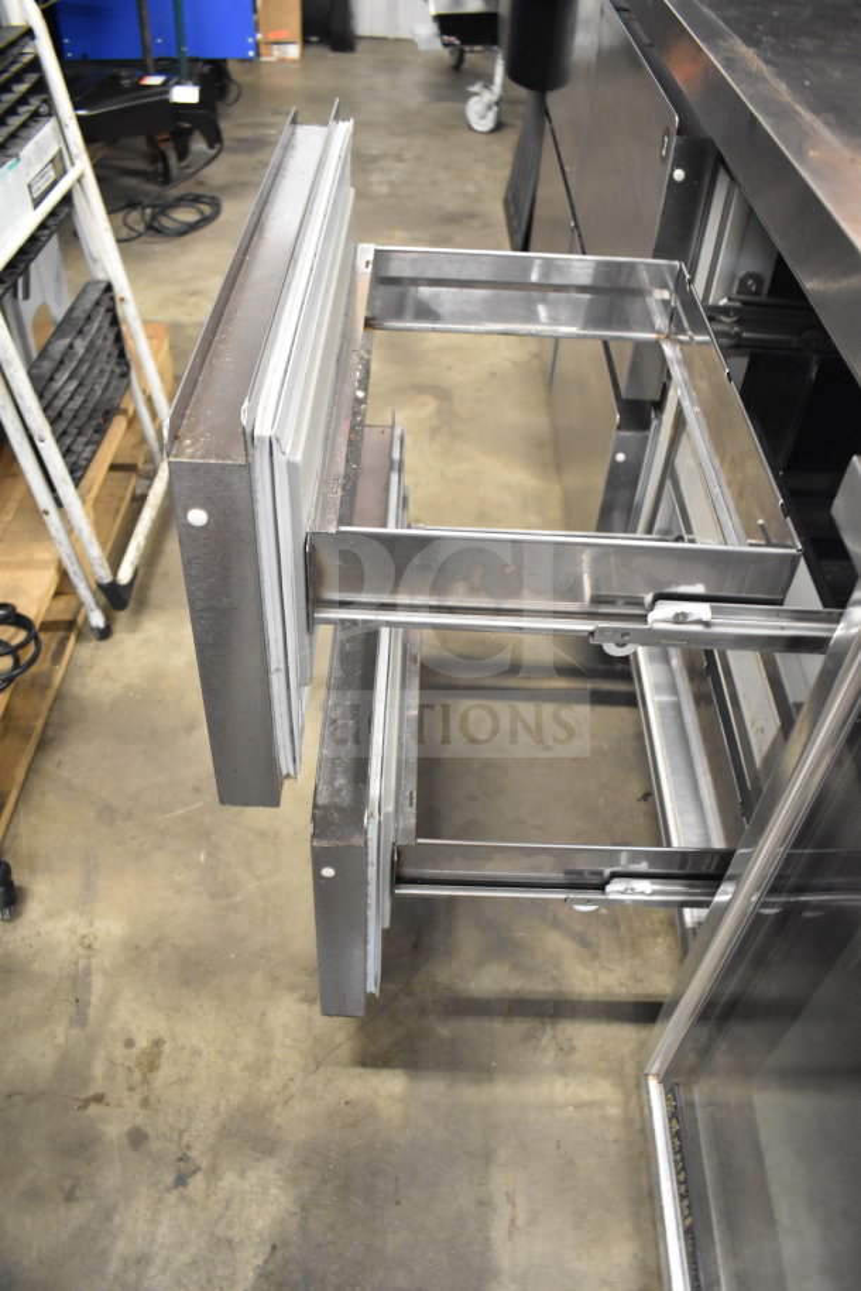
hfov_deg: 47.9
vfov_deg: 67.4
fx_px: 969
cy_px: 646
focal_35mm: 27
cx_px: 430
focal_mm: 18
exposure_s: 1/30
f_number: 3.5
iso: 2800
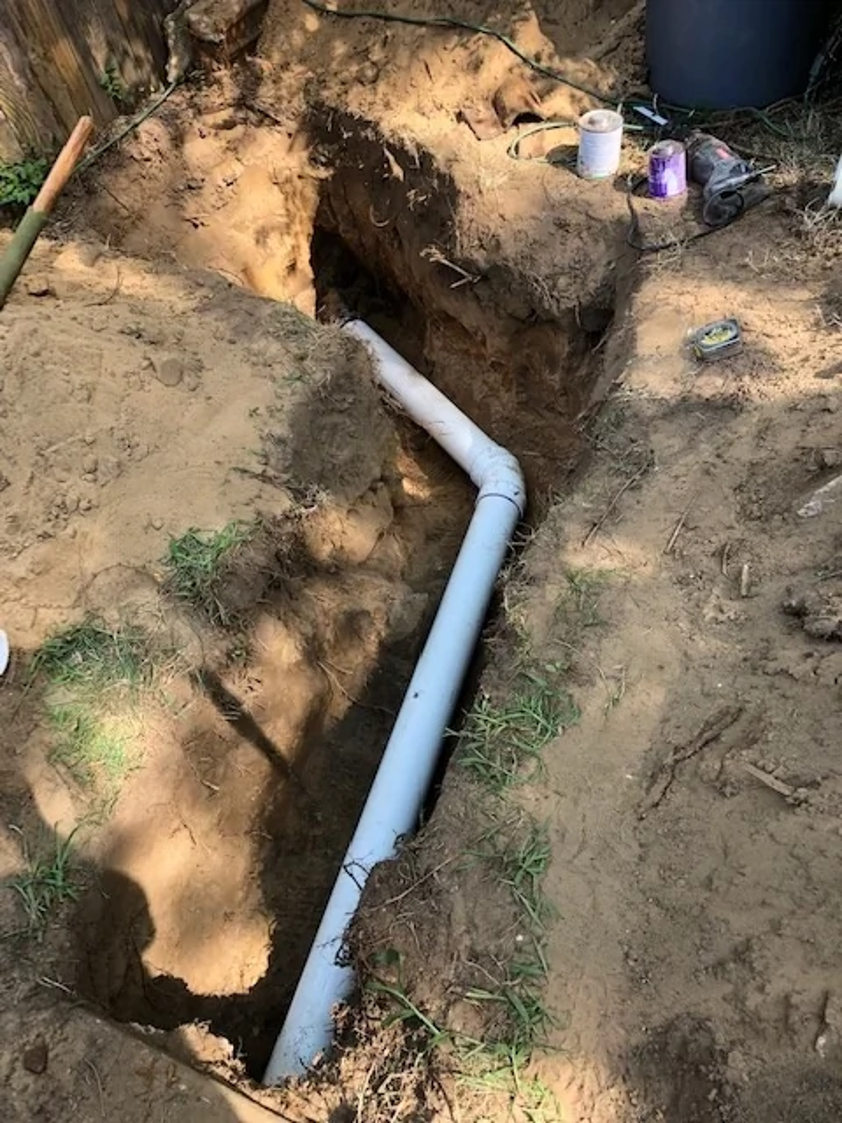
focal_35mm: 28
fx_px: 908
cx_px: 421
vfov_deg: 63.4
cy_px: 562
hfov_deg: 49.7
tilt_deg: -52.6
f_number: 1.8
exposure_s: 1/120
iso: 25
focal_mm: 3.99
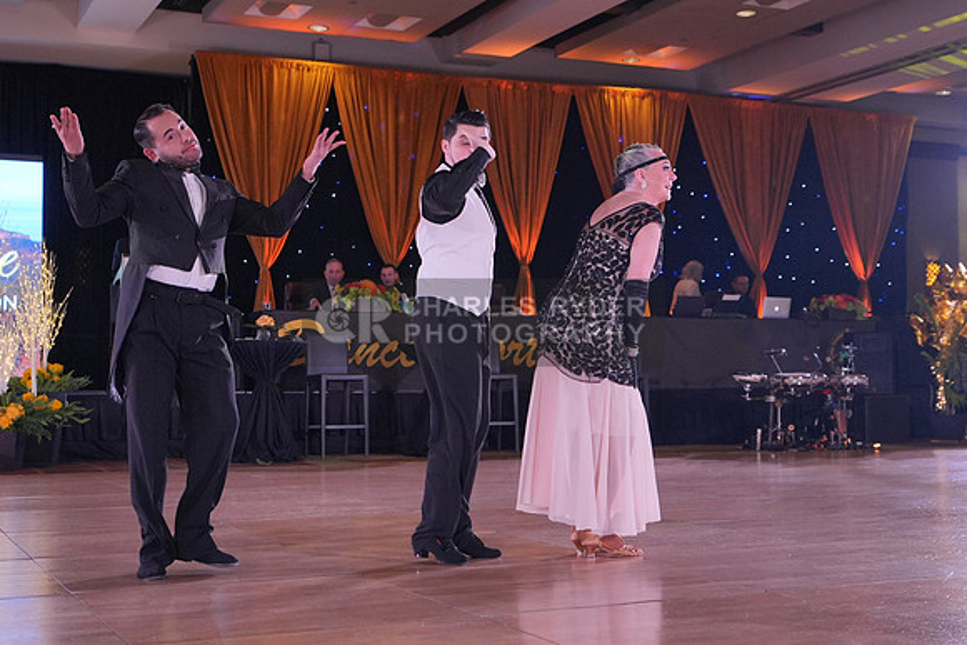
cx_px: 484
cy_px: 322
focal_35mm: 52
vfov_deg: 26.0
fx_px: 1397
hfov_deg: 38.2
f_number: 4
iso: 1600
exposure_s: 1/400
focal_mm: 35
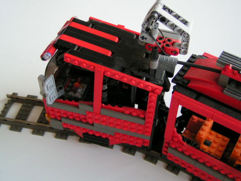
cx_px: 125
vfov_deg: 33.5
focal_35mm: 43
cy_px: 82
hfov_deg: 43.9
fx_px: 299
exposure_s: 1/10
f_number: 2.8
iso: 200
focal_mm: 5.8
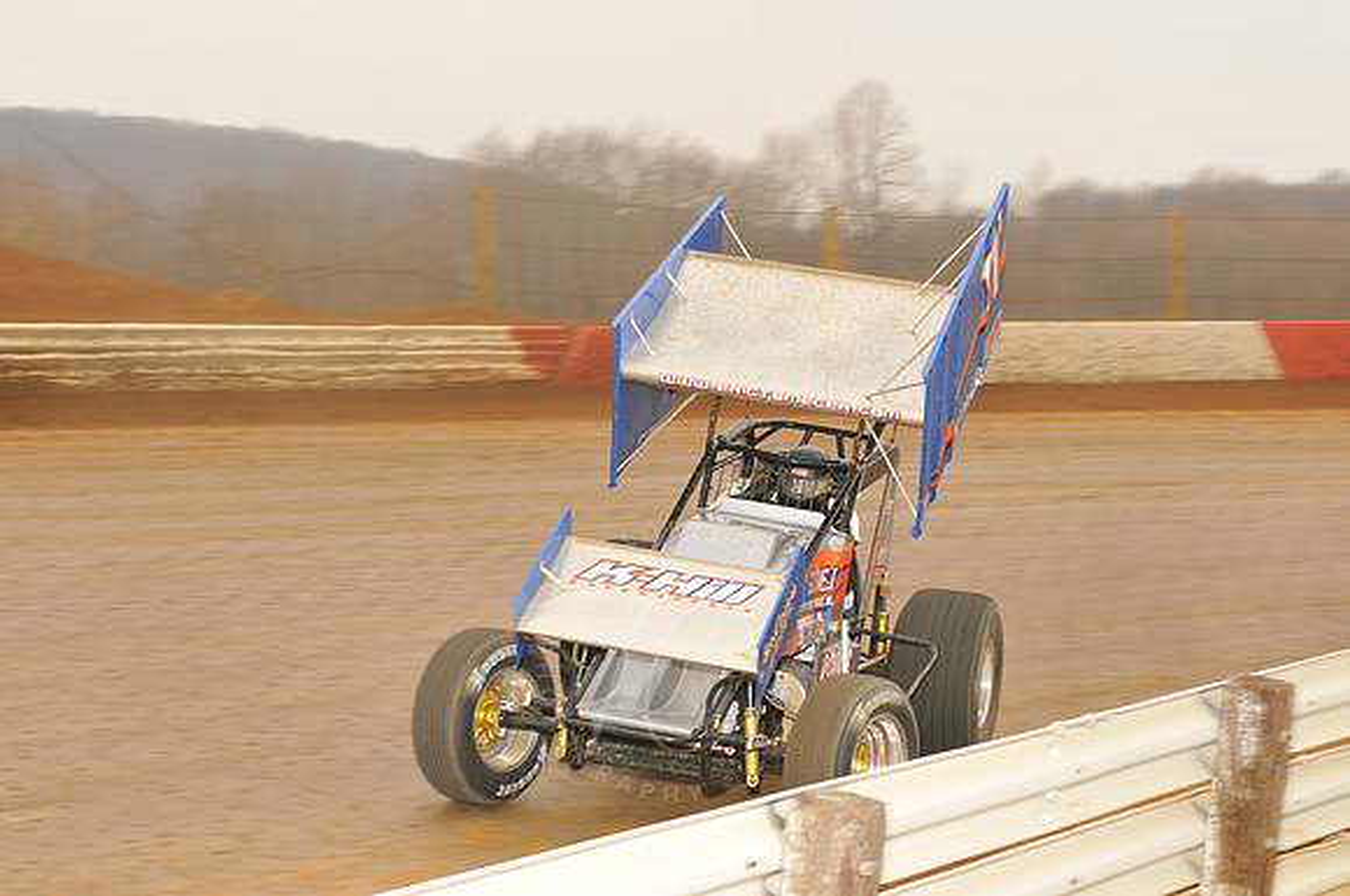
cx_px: 675
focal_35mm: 75
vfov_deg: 18.1
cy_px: 448
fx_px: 2809
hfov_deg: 27.0
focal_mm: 50
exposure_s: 1/250
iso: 400
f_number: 6.3
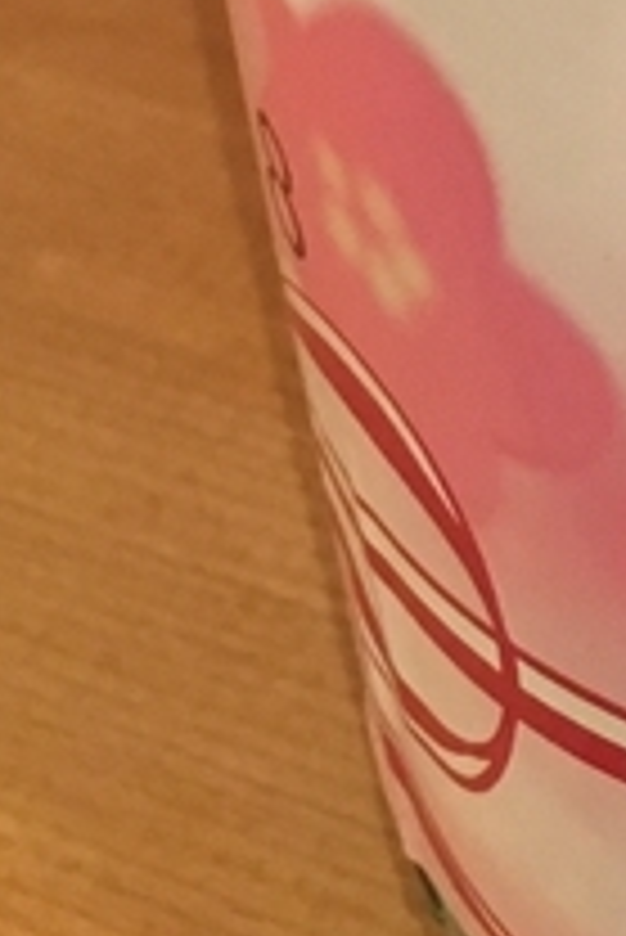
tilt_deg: -29.9
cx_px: 1148
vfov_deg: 16.2
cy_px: -450
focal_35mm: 116
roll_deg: +0.6
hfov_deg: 11.0
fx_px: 3020
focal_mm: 4.15
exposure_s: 1/20
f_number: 2.2
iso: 200
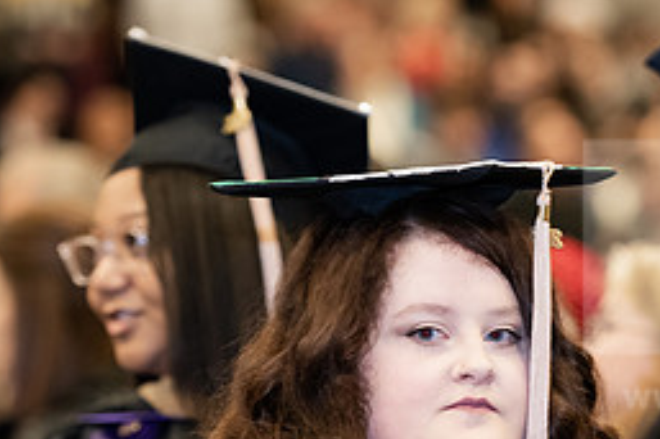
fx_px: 5588
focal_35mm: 305
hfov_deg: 6.8
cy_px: 451
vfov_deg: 4.5
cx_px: 506
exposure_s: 1/200
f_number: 3.2
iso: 2000
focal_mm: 135
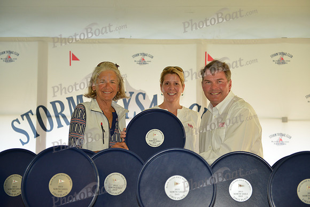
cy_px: 104
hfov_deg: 28.8
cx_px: 155
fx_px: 603
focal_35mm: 70
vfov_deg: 19.5
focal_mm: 70
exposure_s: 1/320
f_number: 3.2
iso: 1000
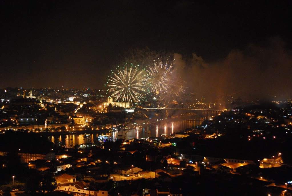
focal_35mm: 45
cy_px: 98
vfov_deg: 30.0
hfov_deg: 43.6
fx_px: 365
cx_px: 146
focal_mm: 30
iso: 1600
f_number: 4.8
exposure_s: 1/3
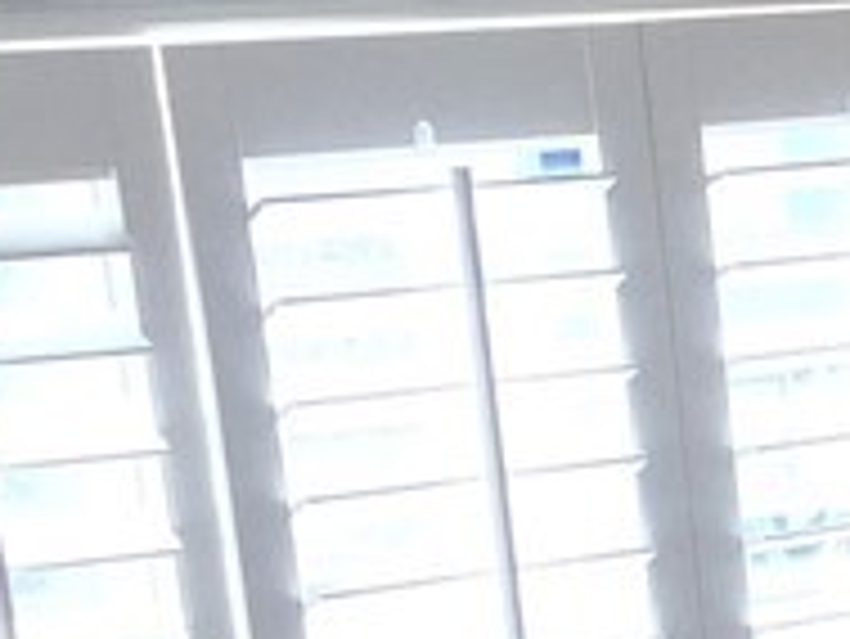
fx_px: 3858
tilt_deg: -16.5
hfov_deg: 11.9
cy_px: 1274
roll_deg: +2.5
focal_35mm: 157
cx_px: 1376
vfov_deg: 8.9
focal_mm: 4.15
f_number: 2.2
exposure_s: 1/120
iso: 50
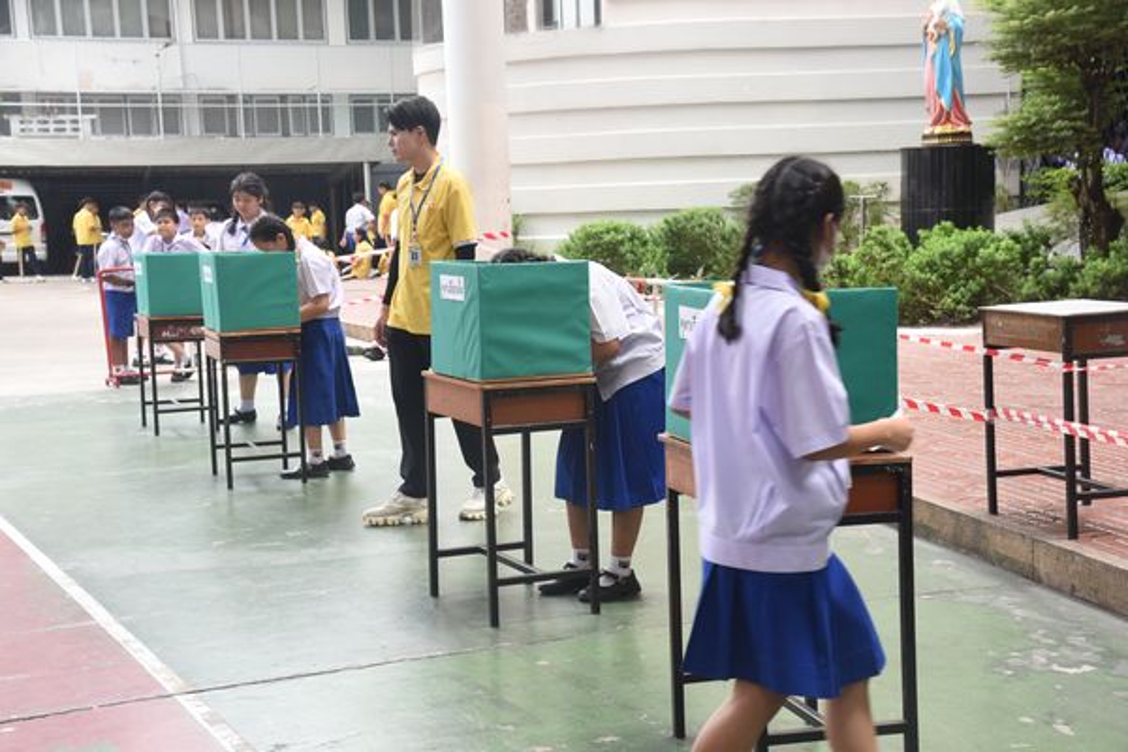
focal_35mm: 62
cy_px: 376
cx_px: 564
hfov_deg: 32.4
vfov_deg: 21.9
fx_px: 1943
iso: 800
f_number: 9
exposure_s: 1/125
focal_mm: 62
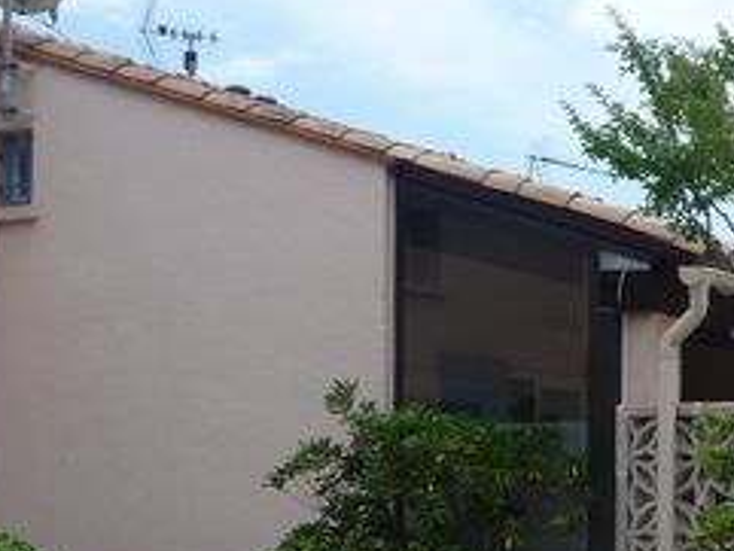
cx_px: 774
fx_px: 1740
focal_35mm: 82
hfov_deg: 22.7
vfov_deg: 17.6
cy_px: 548
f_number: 3.3
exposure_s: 1/1300
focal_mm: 4.7
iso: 100
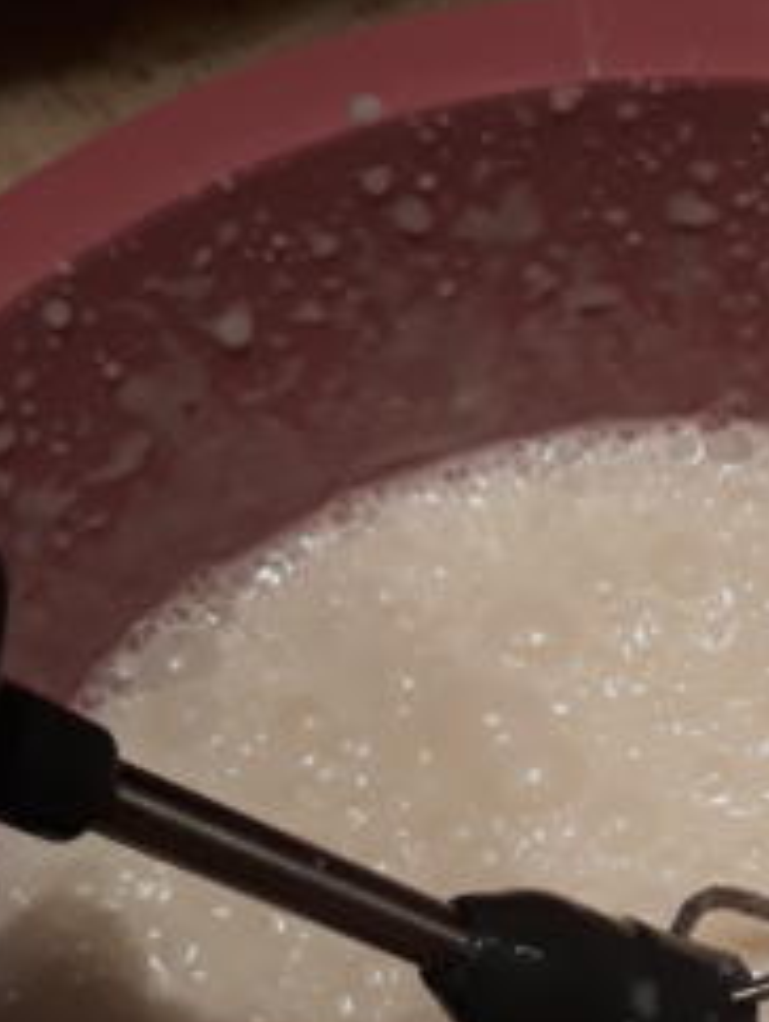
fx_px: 2277
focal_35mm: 77
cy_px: 1009
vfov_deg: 24.2
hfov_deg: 18.8
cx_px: 731
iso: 100
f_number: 1.7
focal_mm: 3.71
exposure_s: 1/50
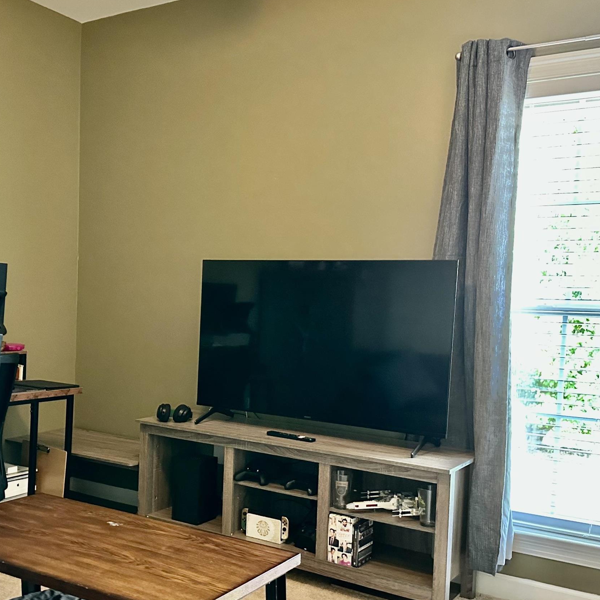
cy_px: 351
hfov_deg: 42.6
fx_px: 765
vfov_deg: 42.7
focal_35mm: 39
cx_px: 231
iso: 640
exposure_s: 1/60
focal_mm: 6.86
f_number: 1.78
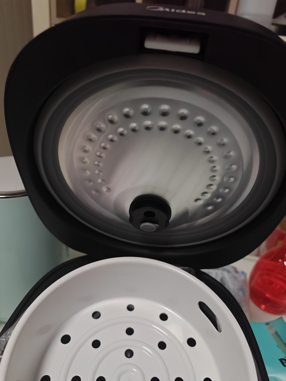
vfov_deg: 73.9
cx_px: 143
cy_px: 190
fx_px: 253
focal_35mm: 23
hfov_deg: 58.9
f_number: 1.68
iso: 7390
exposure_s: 1/342
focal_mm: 6.45
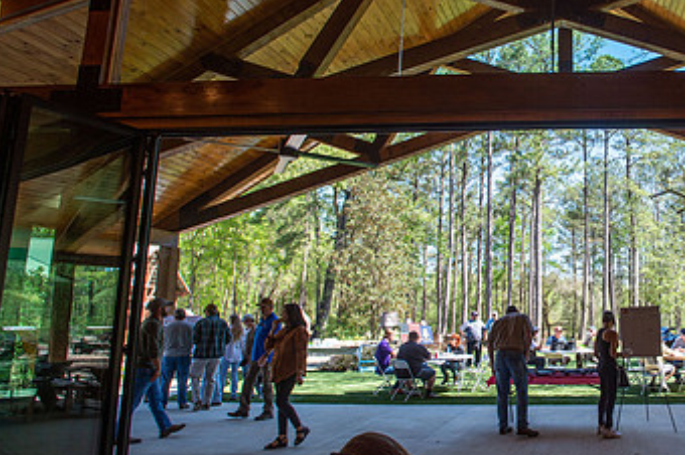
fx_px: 551
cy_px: 228
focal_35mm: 29
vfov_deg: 44.9
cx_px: 576
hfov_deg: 57.4
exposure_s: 1/125
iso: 125
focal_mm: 17
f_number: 5.6
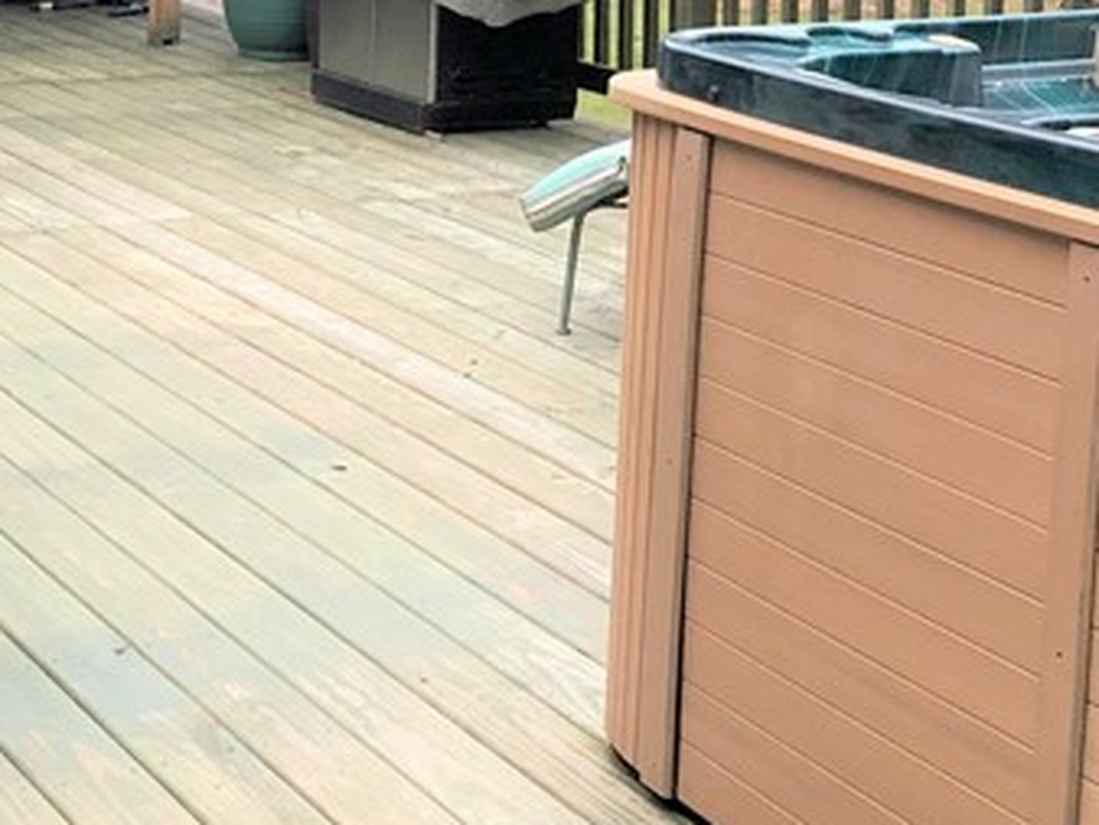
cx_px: 577
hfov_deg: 23.0
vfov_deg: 16.8
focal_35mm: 85
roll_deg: -0.8
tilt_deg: -6.4
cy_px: -104
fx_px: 2700
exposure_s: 1/20
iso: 40
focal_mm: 4
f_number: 1.8
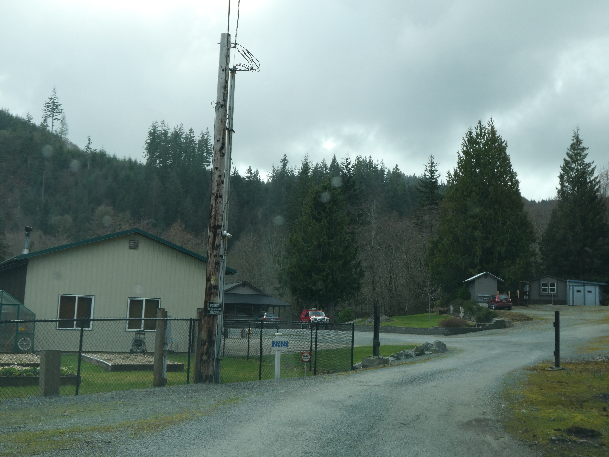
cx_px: 304
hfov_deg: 46.8
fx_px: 704
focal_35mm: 40
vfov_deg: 36.0
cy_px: 228
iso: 80
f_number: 3.8
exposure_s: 1/320
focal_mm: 7.2
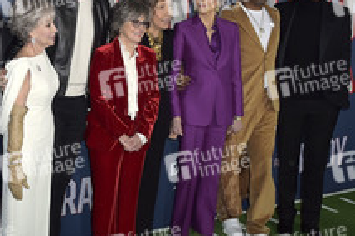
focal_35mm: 59
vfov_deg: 22.9
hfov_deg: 31.3
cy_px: 121
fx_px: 581
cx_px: -3
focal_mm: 28
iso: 500
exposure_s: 1/250
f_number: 6.3
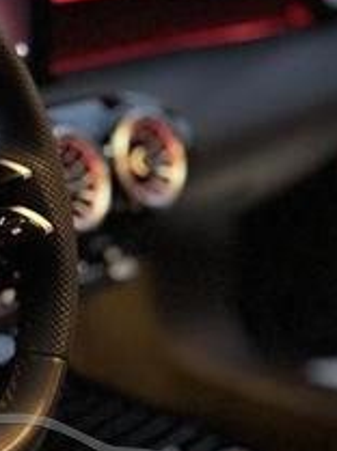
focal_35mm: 100
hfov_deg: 14.6
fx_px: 1302
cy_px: 456
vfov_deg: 19.1
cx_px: 48
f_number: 1.78
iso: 1600
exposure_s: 1/25
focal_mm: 6.76
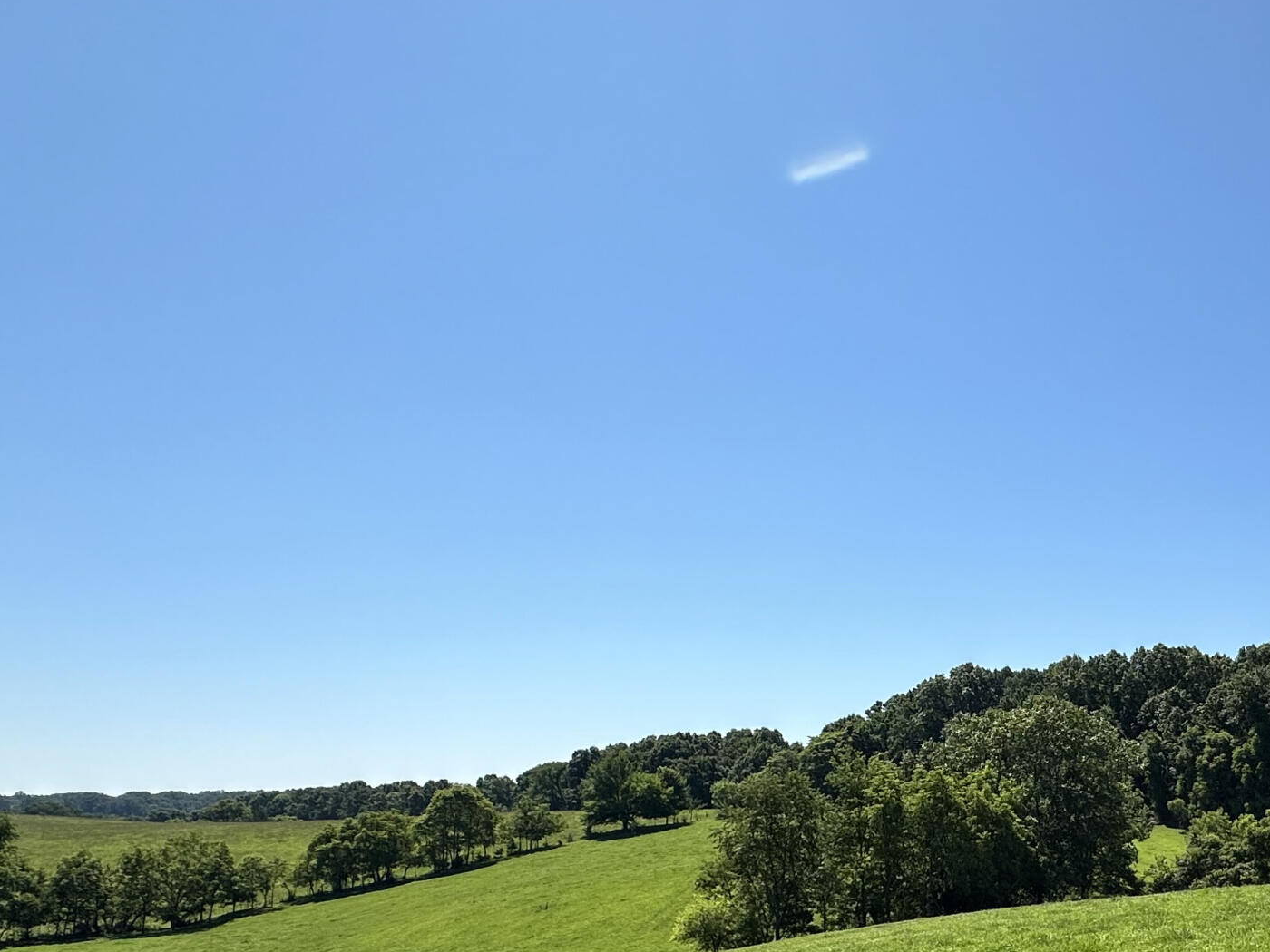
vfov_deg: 44.9
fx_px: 1101
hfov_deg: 55.8
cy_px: 733
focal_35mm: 30
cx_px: 1011
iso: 50
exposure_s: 1/2959
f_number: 2.2
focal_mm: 2.22
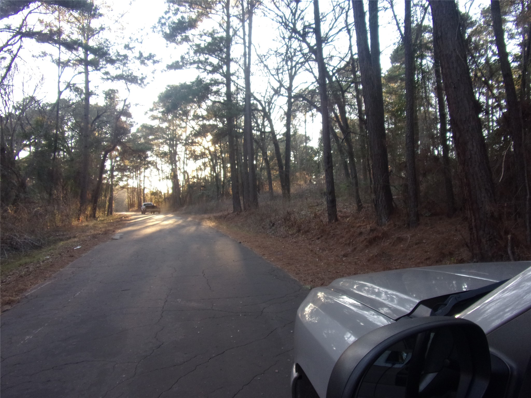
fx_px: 368
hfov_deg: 71.6
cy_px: 199
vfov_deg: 56.8
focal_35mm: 24
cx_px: 266
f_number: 3.3
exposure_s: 1/50
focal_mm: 4.3
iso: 80
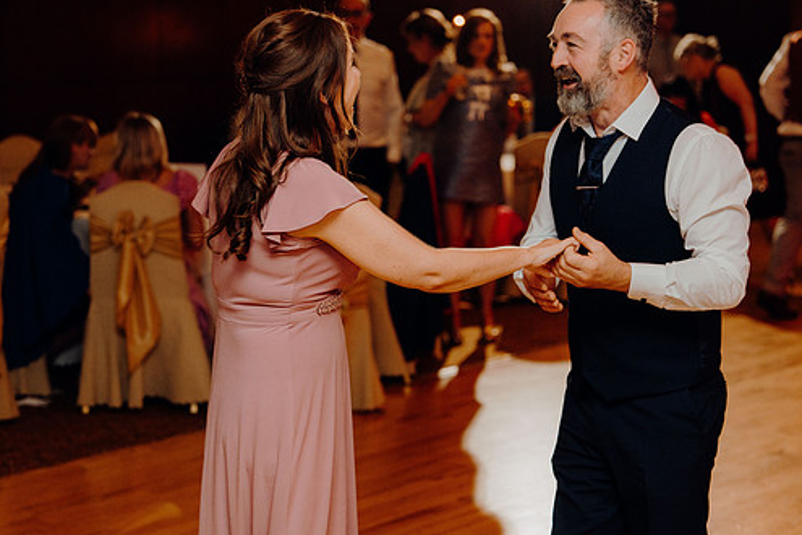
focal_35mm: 82
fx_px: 1827
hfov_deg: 24.8
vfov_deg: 16.7
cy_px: 268
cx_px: 407
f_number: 2.8
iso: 1250
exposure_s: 1/160
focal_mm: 70
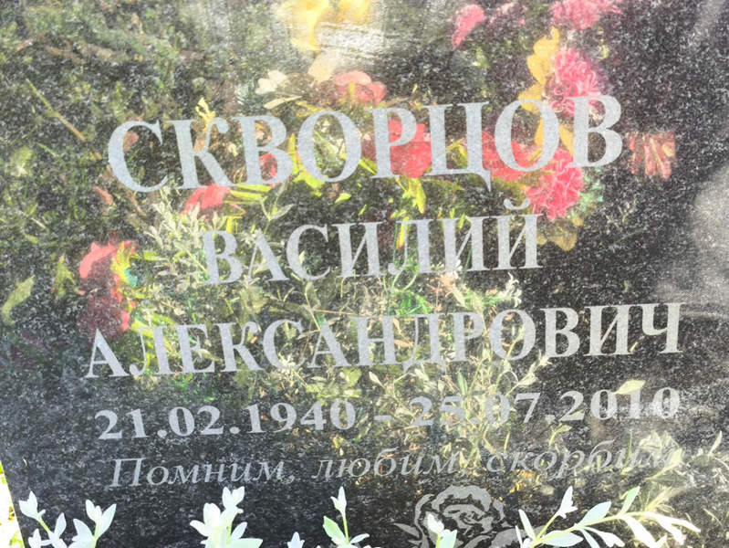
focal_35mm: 50
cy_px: 274
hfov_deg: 38.2
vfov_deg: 29.1
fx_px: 1053
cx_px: 364
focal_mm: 4.71
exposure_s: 1/50
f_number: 1.7
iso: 64
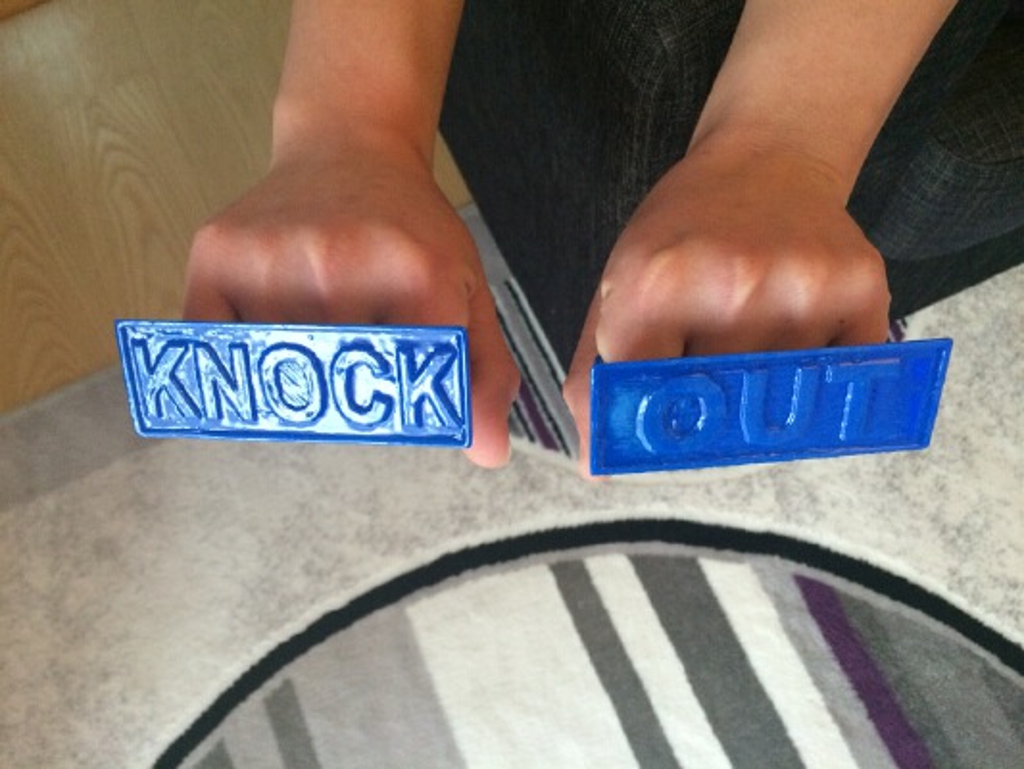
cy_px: 384
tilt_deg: -71.5
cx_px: 512
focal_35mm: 29
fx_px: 858
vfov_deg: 48.2
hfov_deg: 61.6
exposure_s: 1/15
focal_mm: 4.15
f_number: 2.2
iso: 320
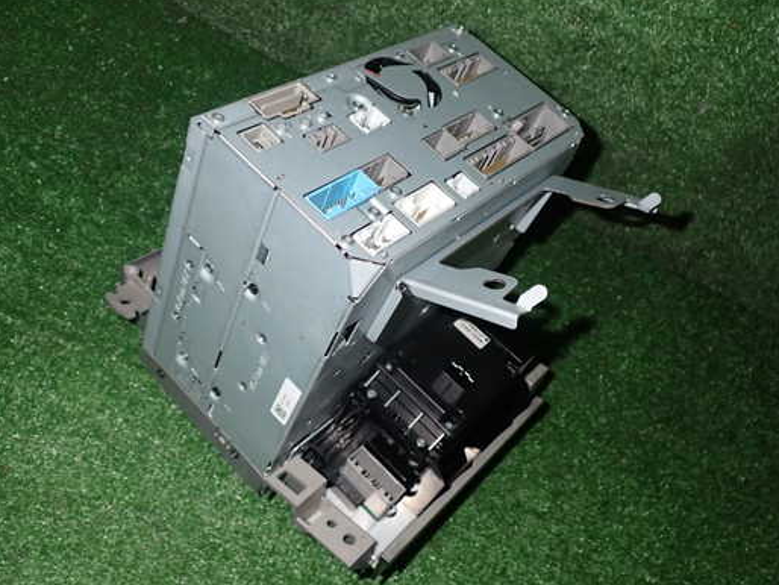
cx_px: 376
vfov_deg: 40.7
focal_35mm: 35
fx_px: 788
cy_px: 297
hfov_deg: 52.6
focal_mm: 5.4
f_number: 6.3
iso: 320
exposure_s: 1/30
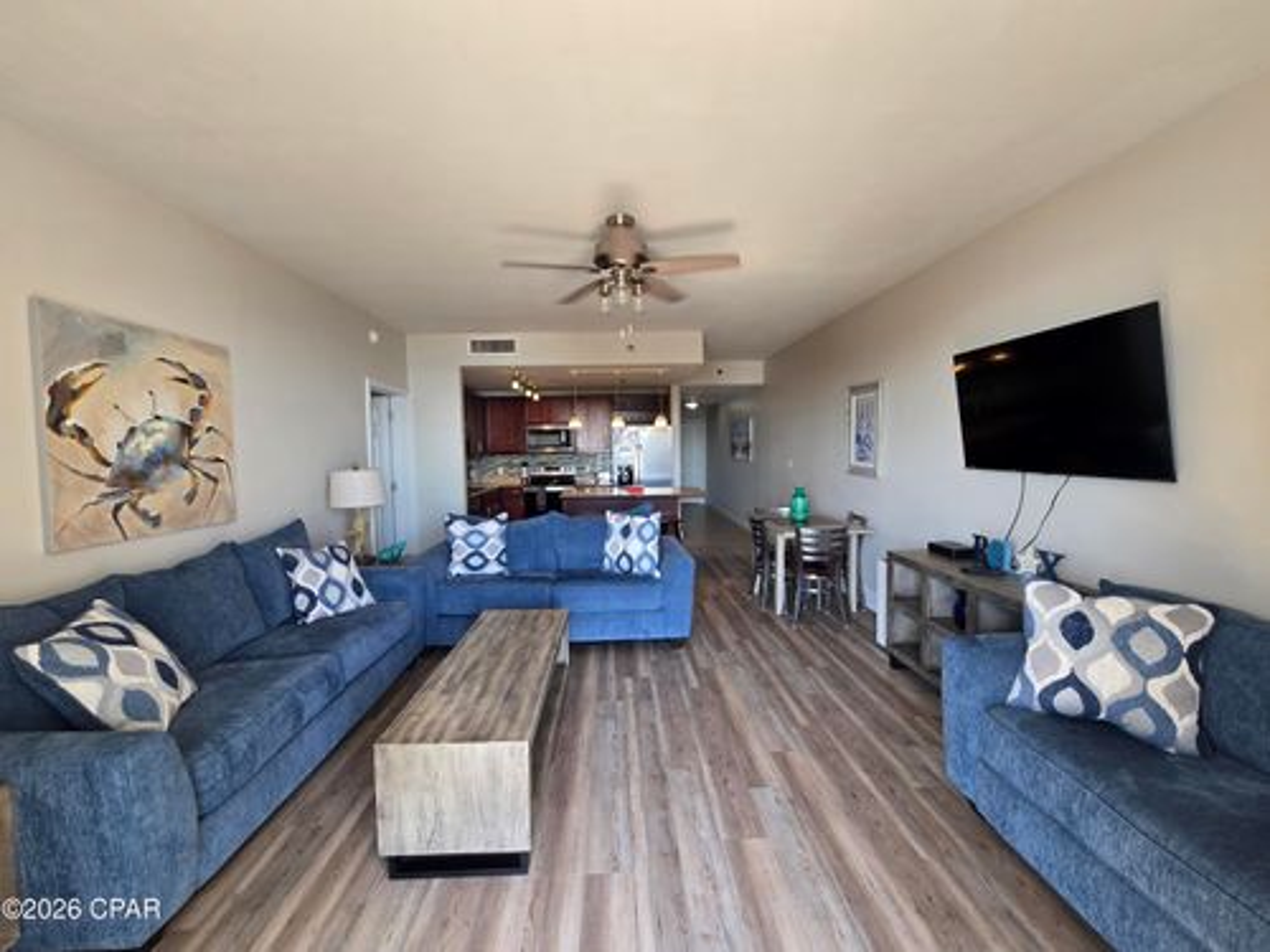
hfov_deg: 106.2
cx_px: 635
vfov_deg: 89.9
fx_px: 477
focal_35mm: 13
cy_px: 476
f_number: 2.2
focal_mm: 2.2
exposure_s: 1/60
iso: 64
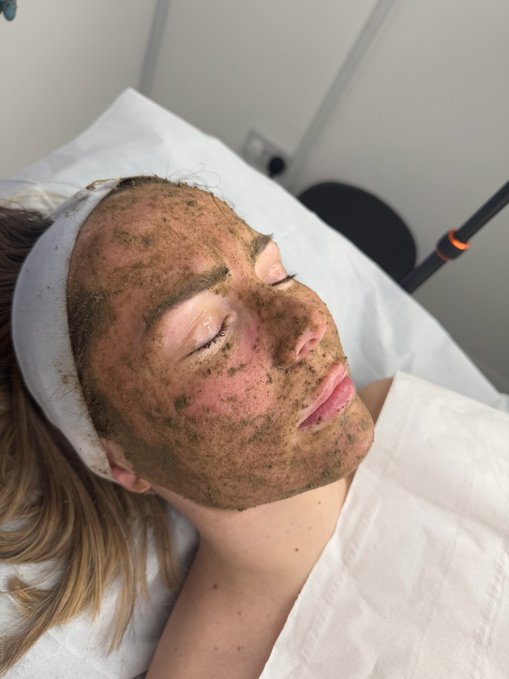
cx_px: 254
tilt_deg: -52.7
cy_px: 340
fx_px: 471
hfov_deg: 56.8
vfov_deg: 71.6
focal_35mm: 24
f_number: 1.78
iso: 80
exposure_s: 1/399
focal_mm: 6.76
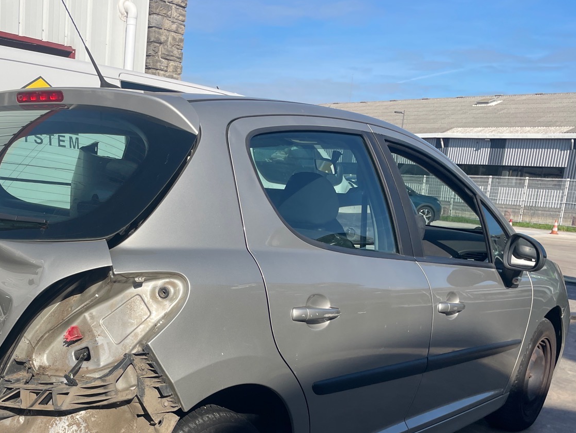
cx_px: 166
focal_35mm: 42
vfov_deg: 33.6
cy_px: 332
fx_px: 699
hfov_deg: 43.8
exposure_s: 1/3610
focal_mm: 4.2
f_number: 1.6
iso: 32
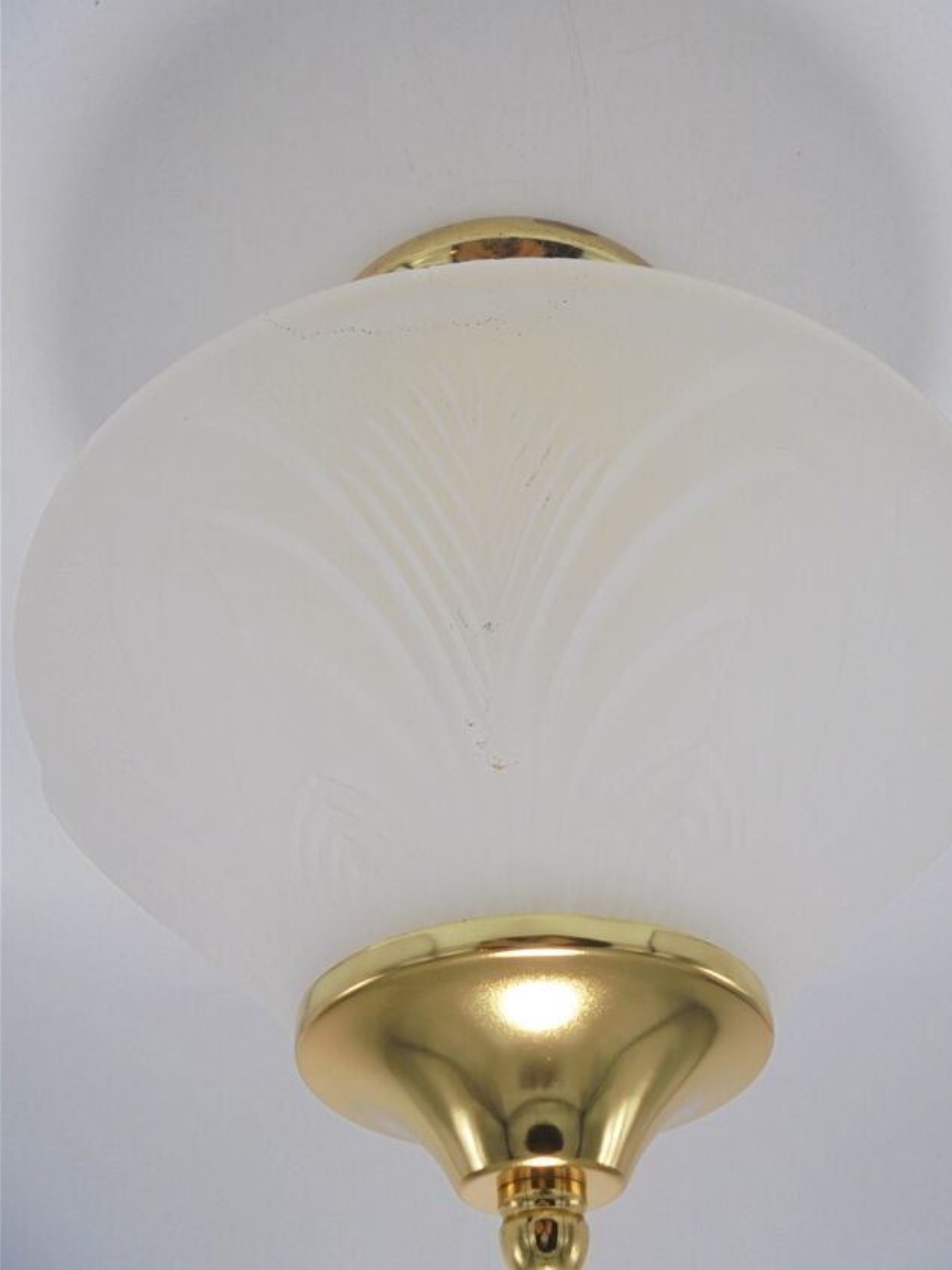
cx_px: 511
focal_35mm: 28
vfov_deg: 63.4
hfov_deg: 49.7
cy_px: 606
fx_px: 1027
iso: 100
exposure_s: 1/100
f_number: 3.5
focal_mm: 4.6
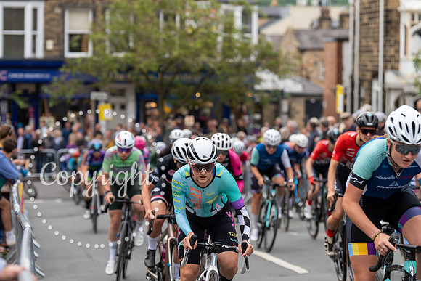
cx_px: 210
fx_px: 1275
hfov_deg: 18.8
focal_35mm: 109
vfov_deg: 12.6
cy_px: 140
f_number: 3.5
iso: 500
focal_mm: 109
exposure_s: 1/500
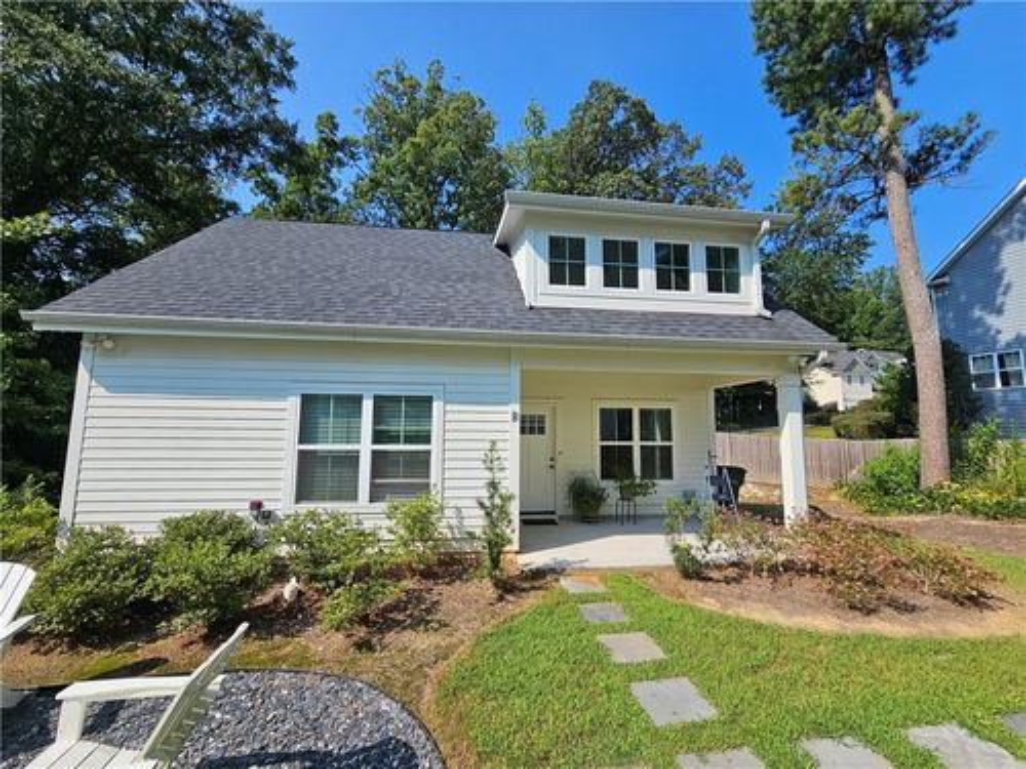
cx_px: 513
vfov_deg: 89.9
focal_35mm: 13
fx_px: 385
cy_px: 384
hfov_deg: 106.2
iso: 50
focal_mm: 2.2
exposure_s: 1/1904
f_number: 2.2
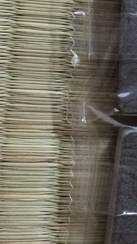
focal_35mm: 112
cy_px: 4
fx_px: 725
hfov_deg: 10.3
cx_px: 227
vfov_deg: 18.7
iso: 100
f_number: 2.2
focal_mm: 4.15
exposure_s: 1/30
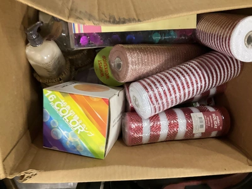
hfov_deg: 61.7
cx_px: 126
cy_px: 94
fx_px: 211
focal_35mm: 29
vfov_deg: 48.2
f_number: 1.8
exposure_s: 1/40
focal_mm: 3
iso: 250
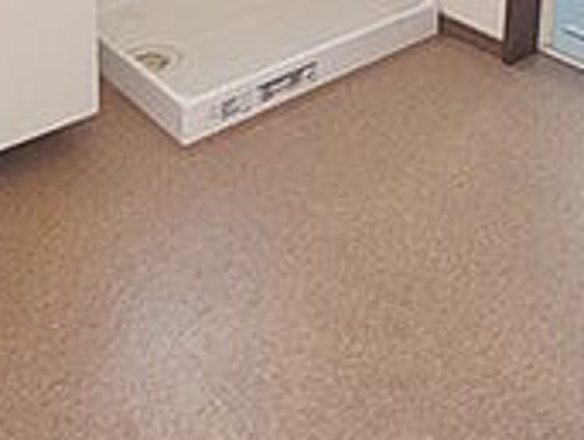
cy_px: -215
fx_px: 828
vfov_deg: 23.8
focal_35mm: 49
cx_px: 242
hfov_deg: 38.7
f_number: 2.2
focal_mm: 1.83
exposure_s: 1/100
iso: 79
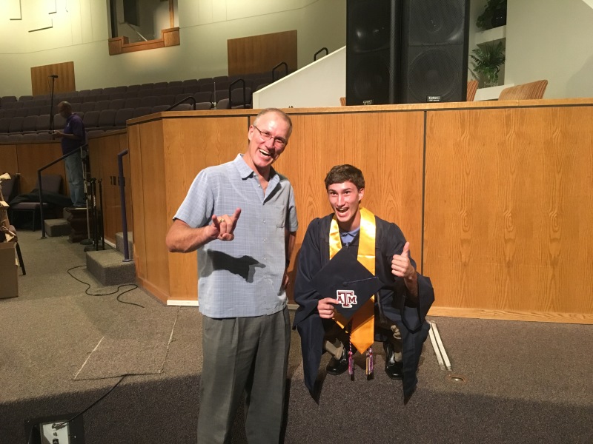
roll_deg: +1.2
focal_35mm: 29
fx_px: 497
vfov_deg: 48.2
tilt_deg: -7.0
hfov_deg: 61.7
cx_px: 296
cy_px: 222
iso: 200
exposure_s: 1/15
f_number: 2.2
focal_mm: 4.15
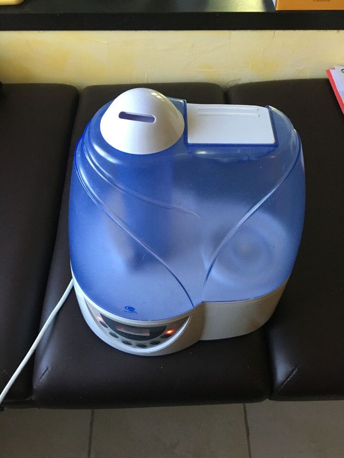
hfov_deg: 48.2
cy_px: 229
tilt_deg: -56.1
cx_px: 172
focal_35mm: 29
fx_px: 384
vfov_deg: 61.7
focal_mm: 4.15
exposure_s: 1/17
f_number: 2.2
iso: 200
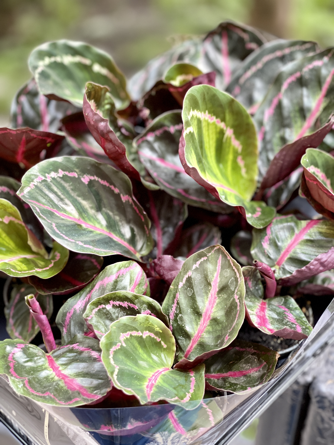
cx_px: 167
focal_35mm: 64
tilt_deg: -47.6
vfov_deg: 30.3
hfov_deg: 22.9
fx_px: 823
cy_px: 222
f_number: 2.2
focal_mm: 7.5
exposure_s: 1/40
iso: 200
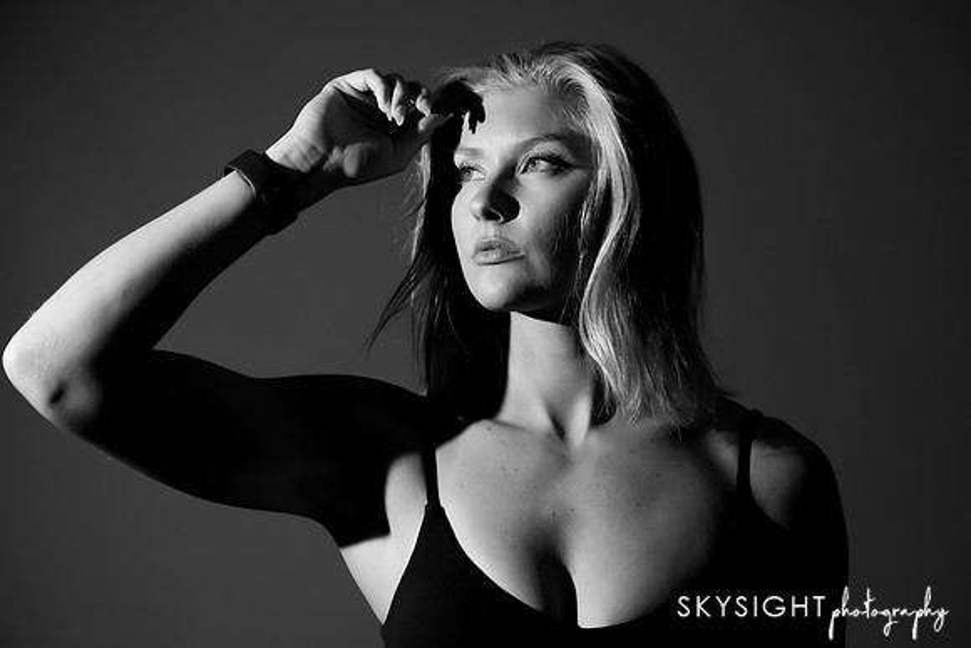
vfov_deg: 20.0
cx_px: 485
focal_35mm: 68
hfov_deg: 29.7
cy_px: 324
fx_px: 1833
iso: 1600
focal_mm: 65
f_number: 4
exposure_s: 1/800
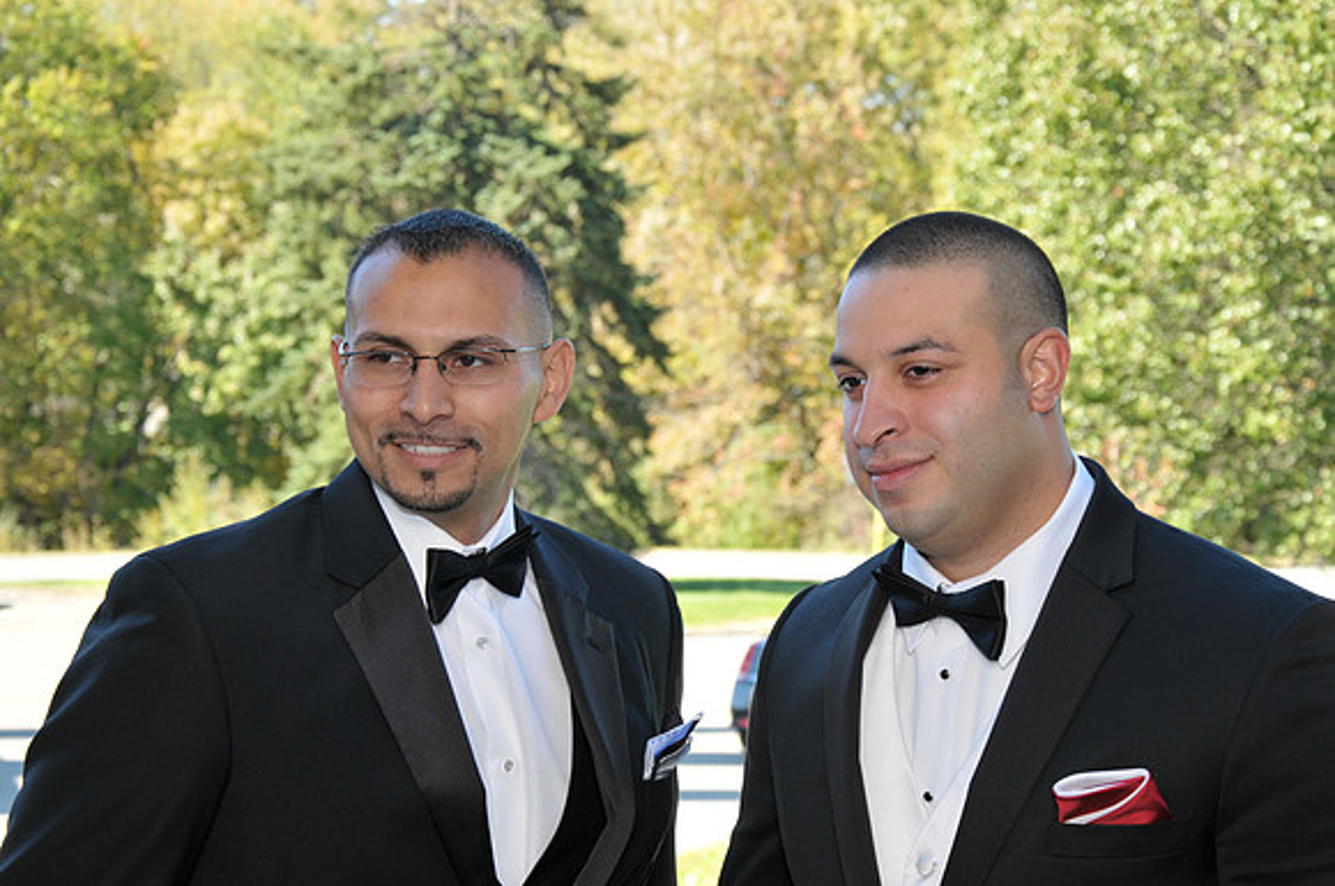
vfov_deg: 17.4
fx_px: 2888
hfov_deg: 26.0
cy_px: 443
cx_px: 668
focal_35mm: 78
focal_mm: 52
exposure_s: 1/125
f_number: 7.1
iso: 250
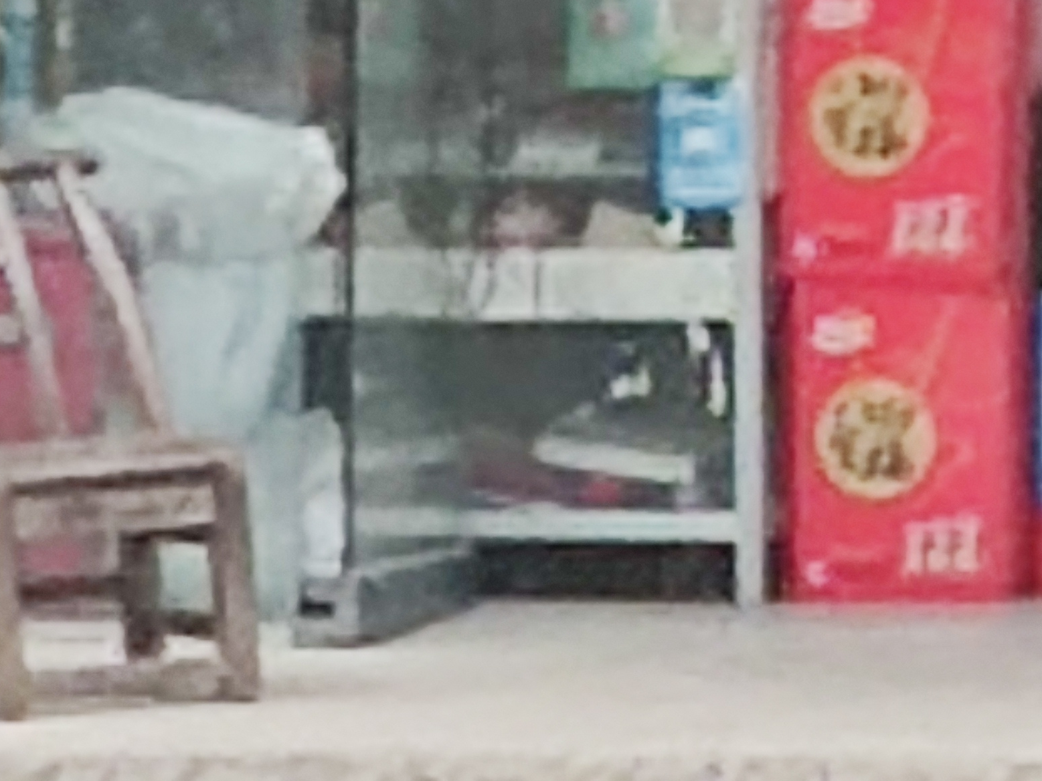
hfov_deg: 3.0
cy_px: -136
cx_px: 898
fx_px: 19718
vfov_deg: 2.3
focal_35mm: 655
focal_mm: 4.71
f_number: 1.79
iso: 125
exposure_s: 1/50
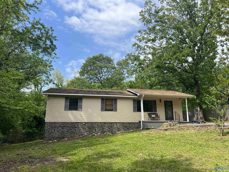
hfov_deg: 67.3
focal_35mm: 26
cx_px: 114
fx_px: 172
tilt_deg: +13.3
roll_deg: -0.2
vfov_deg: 53.1
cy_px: 86
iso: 50
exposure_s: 1/3257
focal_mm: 5.7
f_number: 1.5
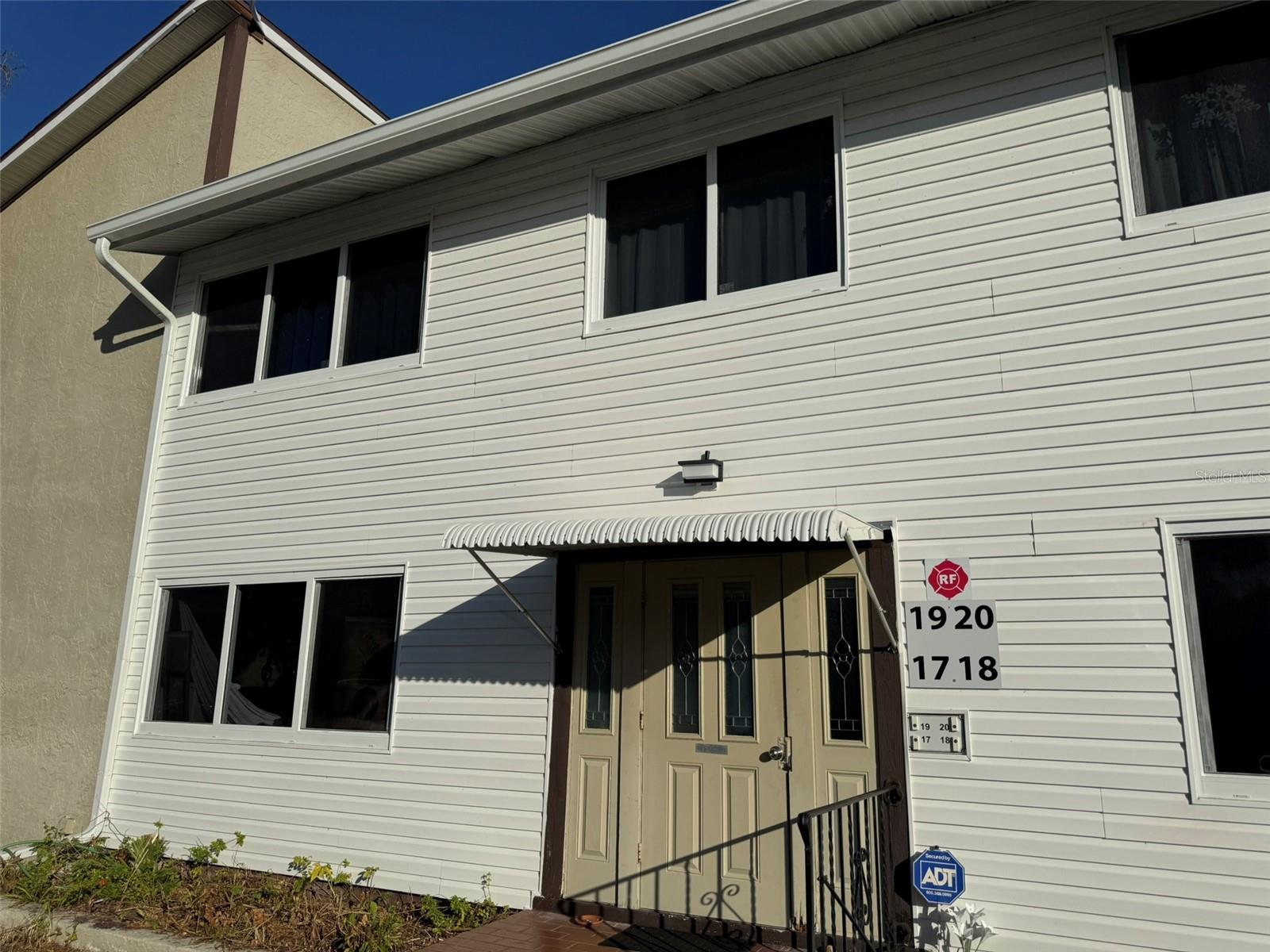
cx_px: 635
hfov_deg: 71.6
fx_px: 881
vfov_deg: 56.8
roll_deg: -1.8
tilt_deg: +12.9
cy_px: 476
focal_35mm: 24
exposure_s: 1/12346
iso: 64
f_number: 1.78
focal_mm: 6.76
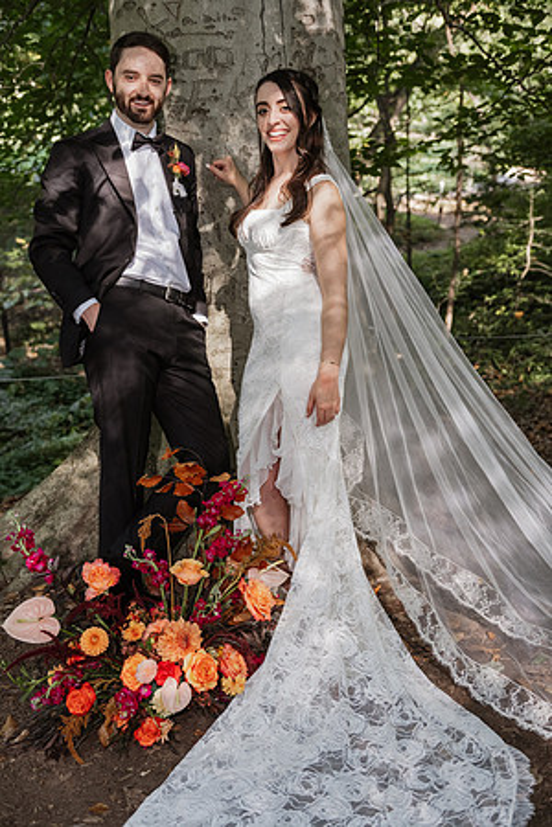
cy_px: 414
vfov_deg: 50.7
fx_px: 874
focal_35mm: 38
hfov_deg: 35.1
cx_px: 276
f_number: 3.2
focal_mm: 38
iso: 800
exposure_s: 1/250
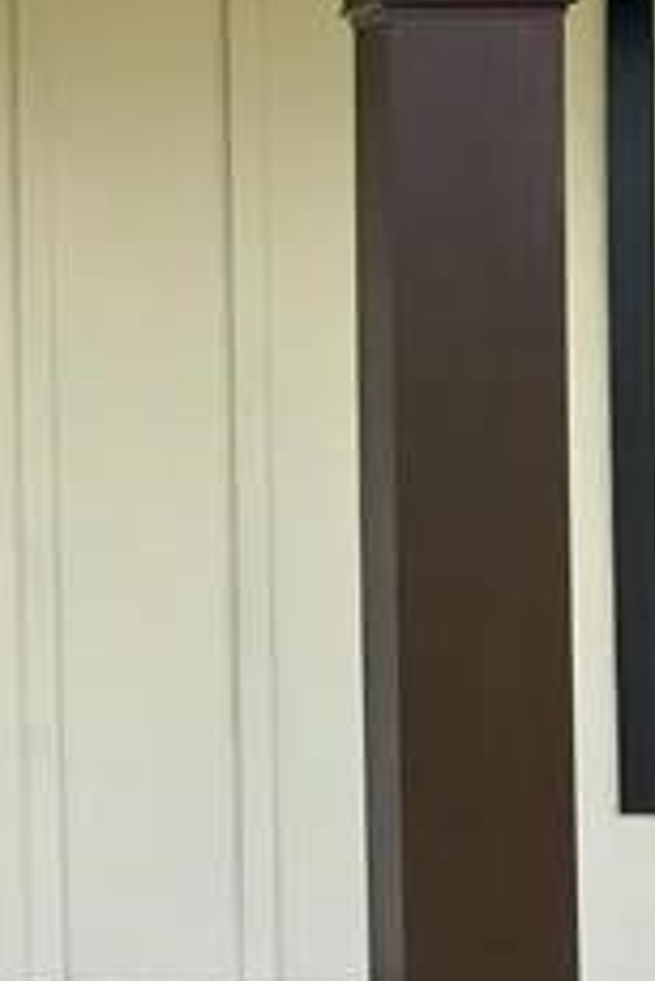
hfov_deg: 11.3
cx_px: -372
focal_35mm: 116
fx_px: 3161
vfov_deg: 17.5
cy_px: 197
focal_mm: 6.86
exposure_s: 1/2525
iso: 80
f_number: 1.78
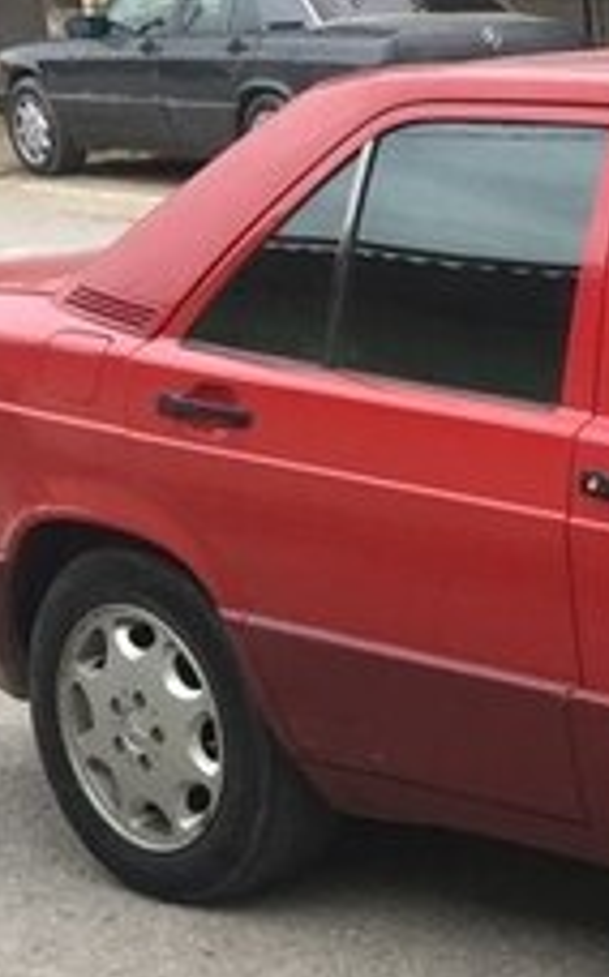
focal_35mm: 89
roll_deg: +0.9
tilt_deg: -12.8
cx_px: 1197
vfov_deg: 23.3
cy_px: 572
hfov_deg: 12.9
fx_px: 2369
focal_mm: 4.15
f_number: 2.2
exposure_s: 1/33
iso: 64
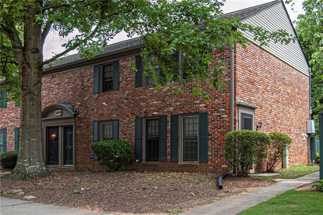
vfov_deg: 34.1
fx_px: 349
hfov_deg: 49.6
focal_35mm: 39
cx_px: 162
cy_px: 108
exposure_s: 1/125
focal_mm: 26
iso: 200
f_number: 8
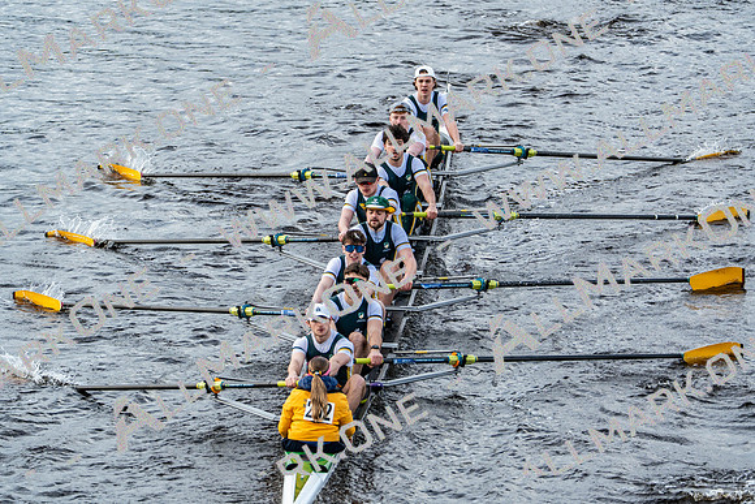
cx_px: 378
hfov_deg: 5.4
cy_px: 252
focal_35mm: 379
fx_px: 7950
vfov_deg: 3.6
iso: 640
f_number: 6.3
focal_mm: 379
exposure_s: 1/1250
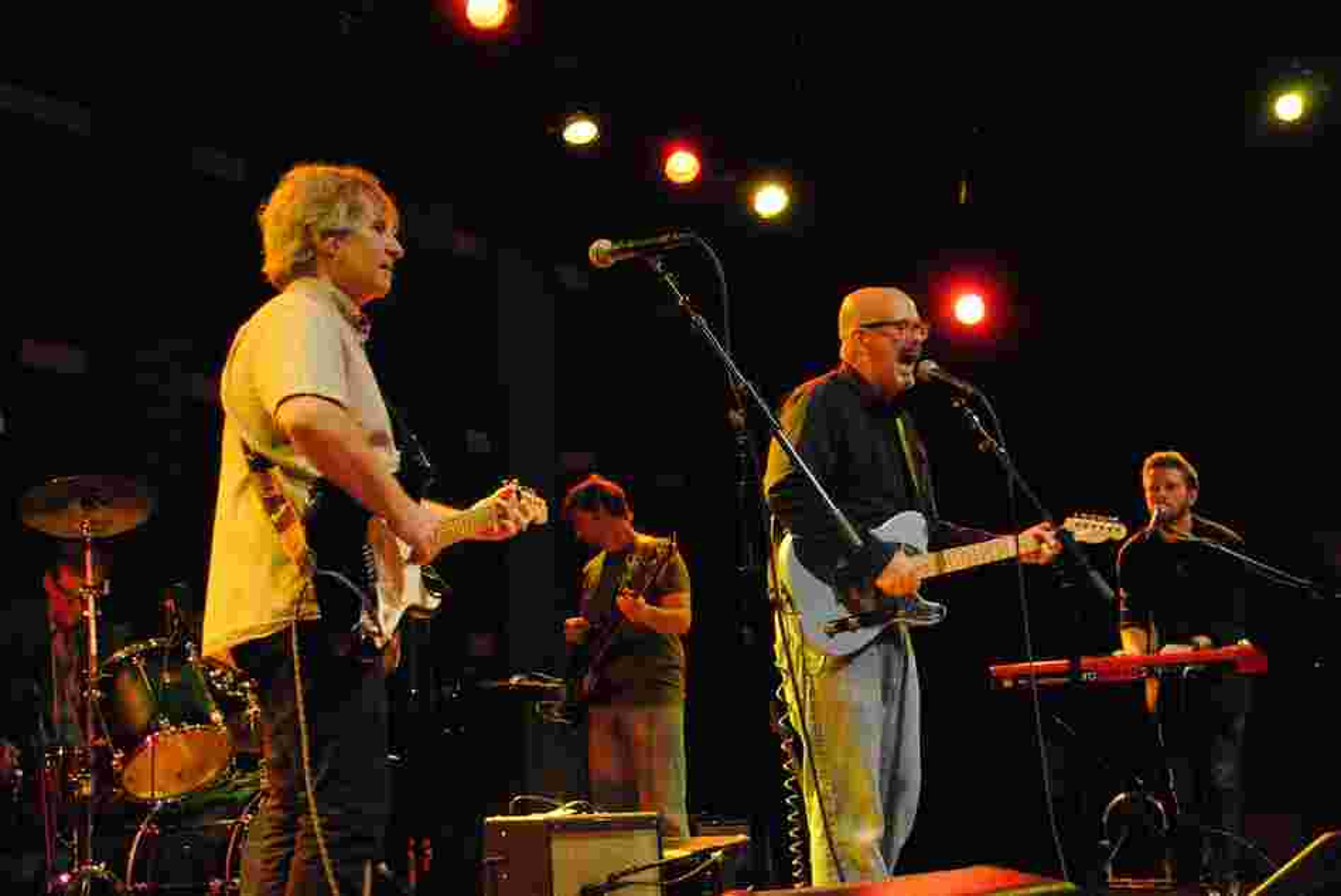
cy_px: 448
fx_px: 1901
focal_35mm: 51
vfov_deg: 26.5
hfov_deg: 38.8
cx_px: 670
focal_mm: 34
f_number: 5
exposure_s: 1/30
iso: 900
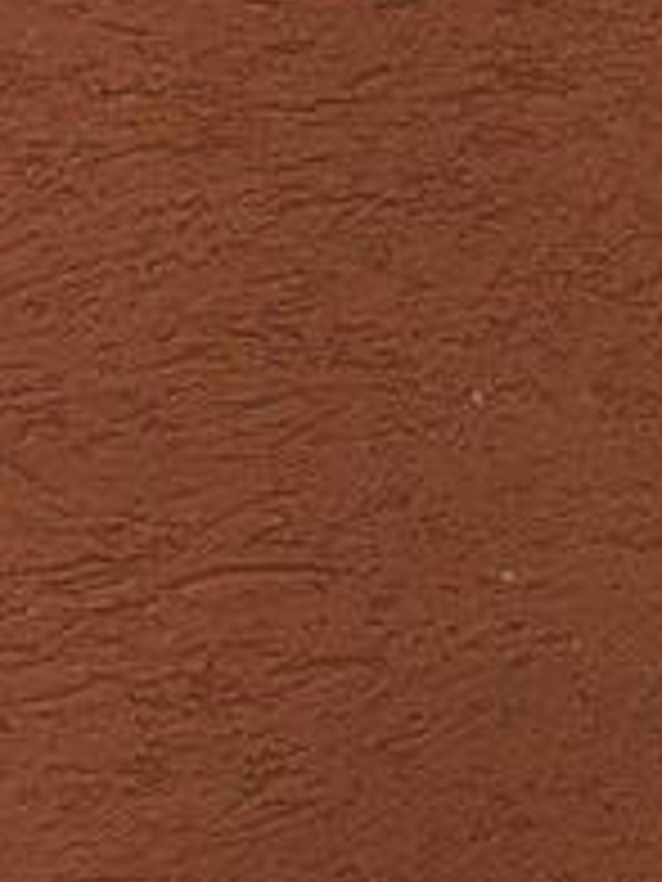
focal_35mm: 228
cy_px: 86
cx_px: 2081
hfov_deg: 6.0
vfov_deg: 8.7
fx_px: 5814
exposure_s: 1/60
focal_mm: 6.76
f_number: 1.78
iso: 125
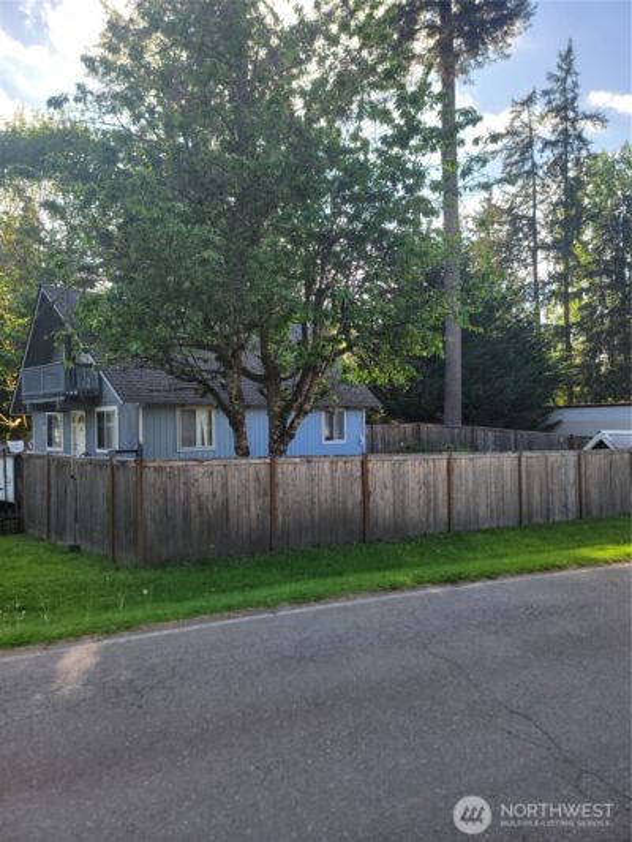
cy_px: 421
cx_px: 316
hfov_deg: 56.8
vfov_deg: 71.6
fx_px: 584
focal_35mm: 24
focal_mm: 6.7
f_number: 1.8
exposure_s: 1/161
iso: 16
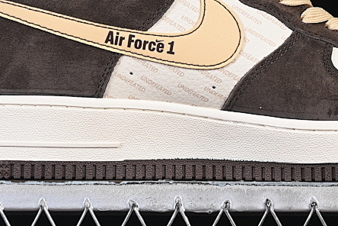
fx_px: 1643
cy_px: 8
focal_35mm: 175
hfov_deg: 11.7
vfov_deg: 7.8
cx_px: 236
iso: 160
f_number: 7.1
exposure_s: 1/60
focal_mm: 48
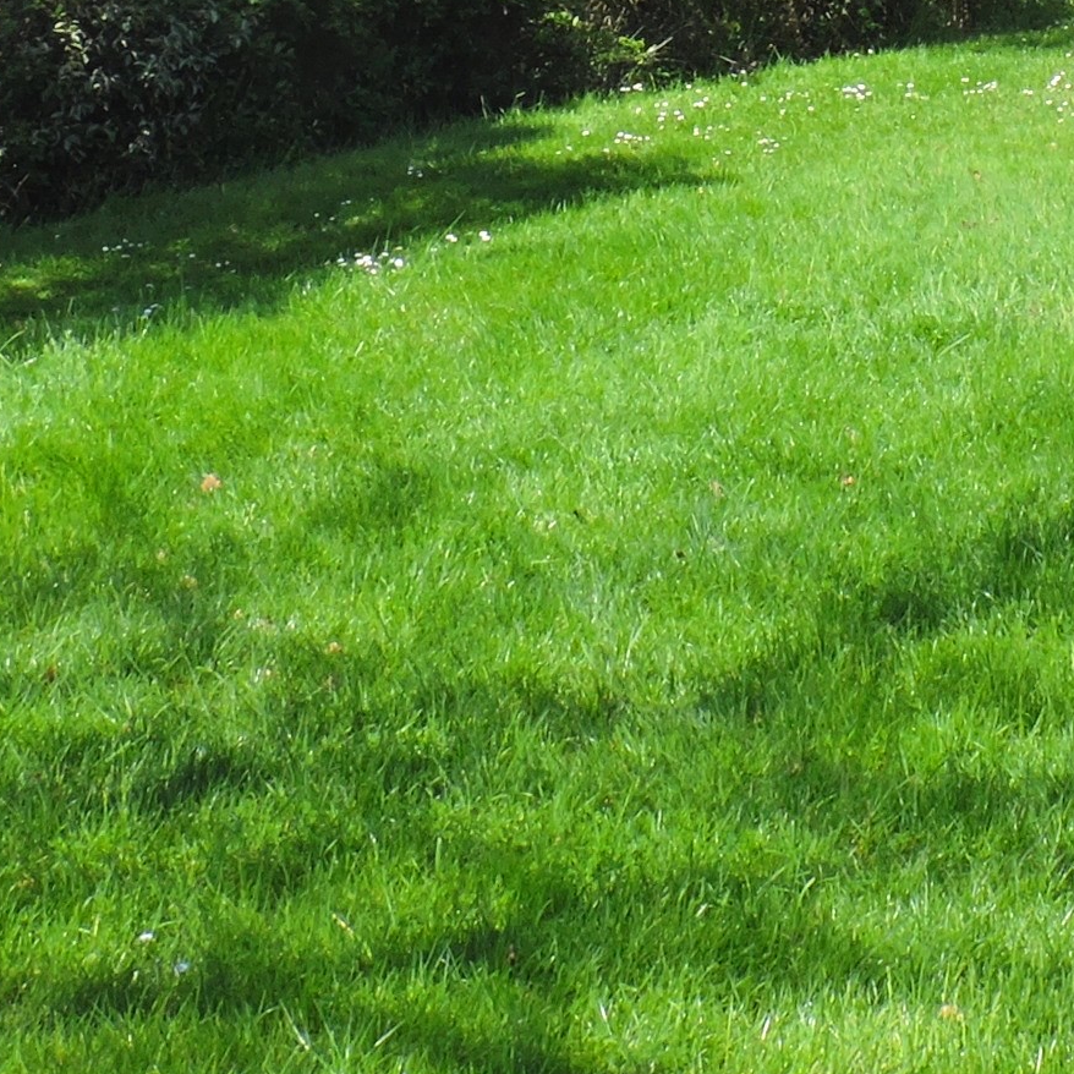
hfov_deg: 15.0
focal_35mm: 115
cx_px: 942
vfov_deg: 14.4
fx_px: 4037
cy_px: -374
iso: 100
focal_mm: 6.2
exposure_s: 1/160
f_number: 6.4
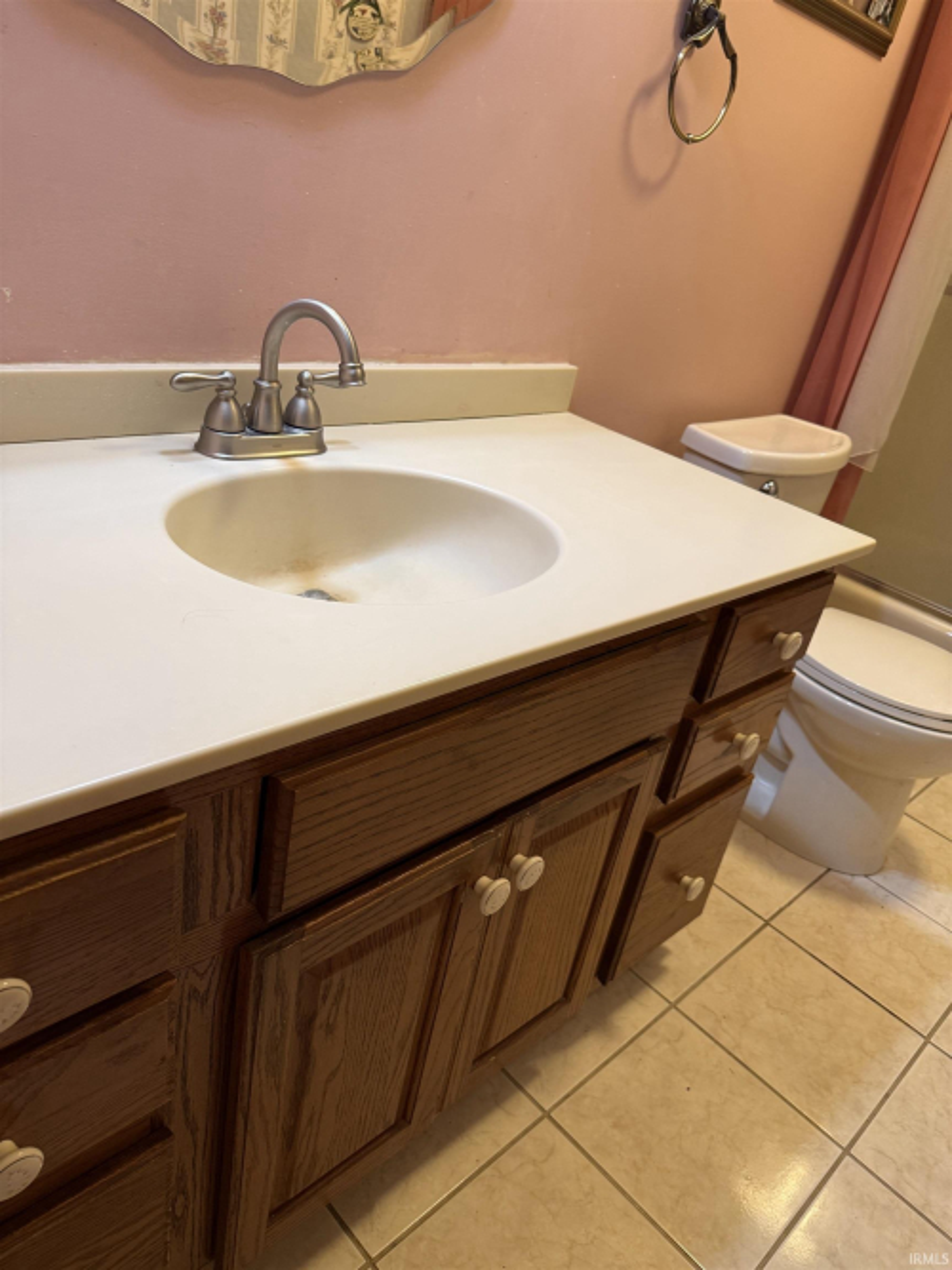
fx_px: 880
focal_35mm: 24
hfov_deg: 56.8
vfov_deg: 71.6
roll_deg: -10.6
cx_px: 476
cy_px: 635
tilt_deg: -27.8
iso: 125
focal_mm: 6.76
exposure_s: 1/60
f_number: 1.78
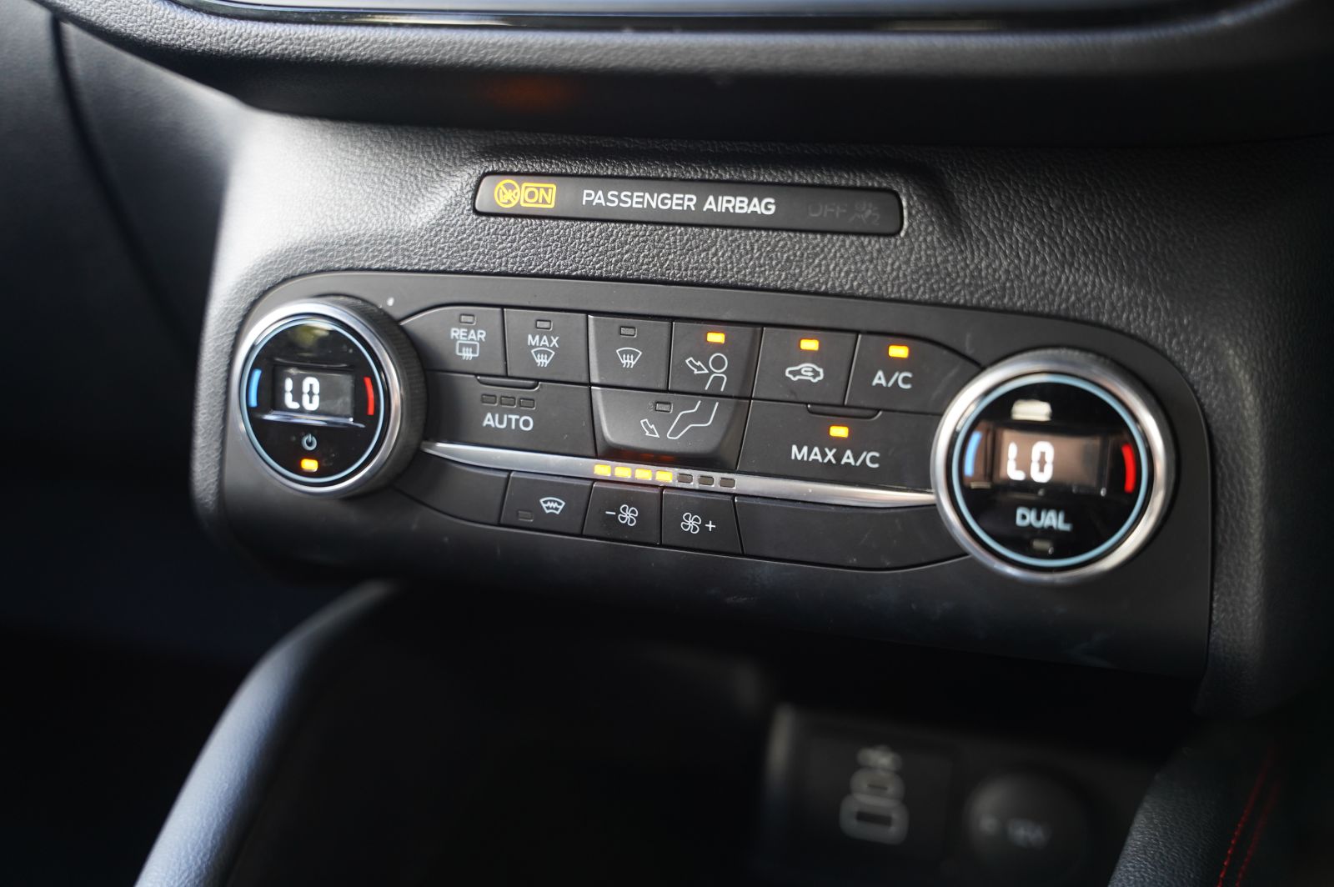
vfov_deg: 31.3
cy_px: 444
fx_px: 1585
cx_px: 667
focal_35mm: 43
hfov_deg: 45.7
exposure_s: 1/60
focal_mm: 42.8
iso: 1600
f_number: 2.8
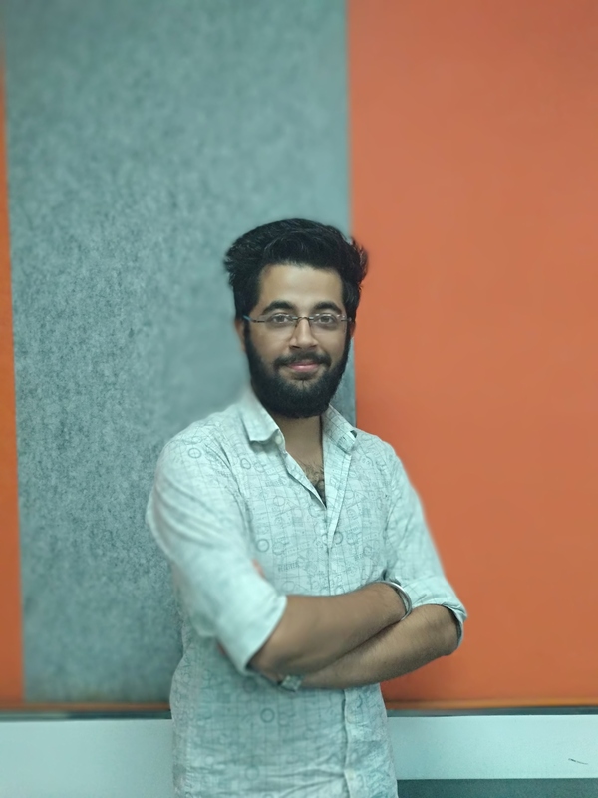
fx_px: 1198
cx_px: 299
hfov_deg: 28.0
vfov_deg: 36.8
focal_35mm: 52
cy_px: 399
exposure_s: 1/50
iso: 800
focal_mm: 5.99
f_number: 2.6
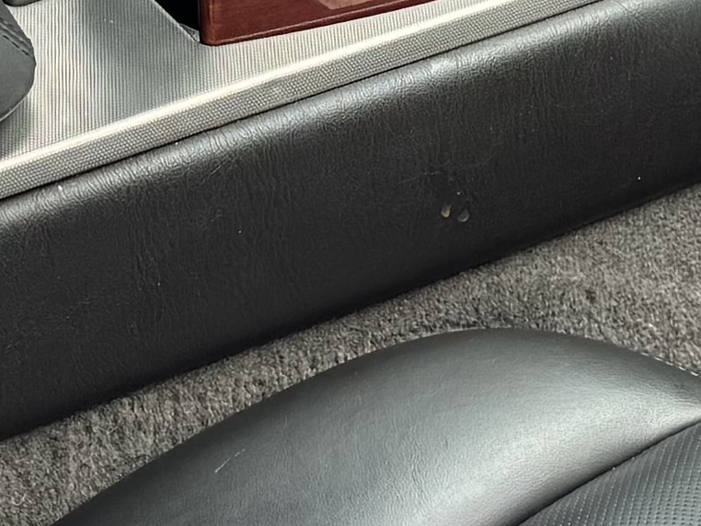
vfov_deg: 8.1
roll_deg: +2.5
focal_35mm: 180
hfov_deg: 11.0
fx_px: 3644
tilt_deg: -30.7
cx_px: 273
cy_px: -135
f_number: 1.78
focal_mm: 6.76
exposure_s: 1/354
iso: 80
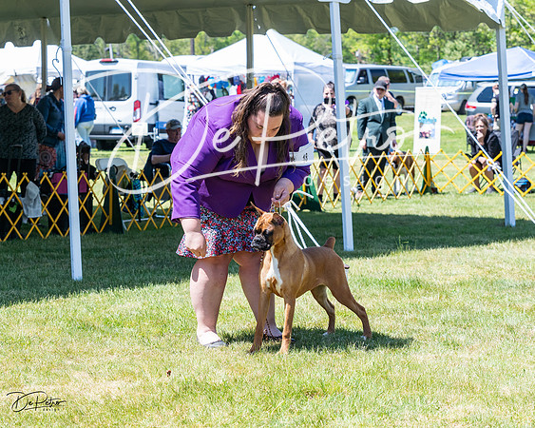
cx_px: 268
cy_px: 214
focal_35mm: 83
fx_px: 1319
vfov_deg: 18.4
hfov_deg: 22.9
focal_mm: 74
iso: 400
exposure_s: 1/640
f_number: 6.3
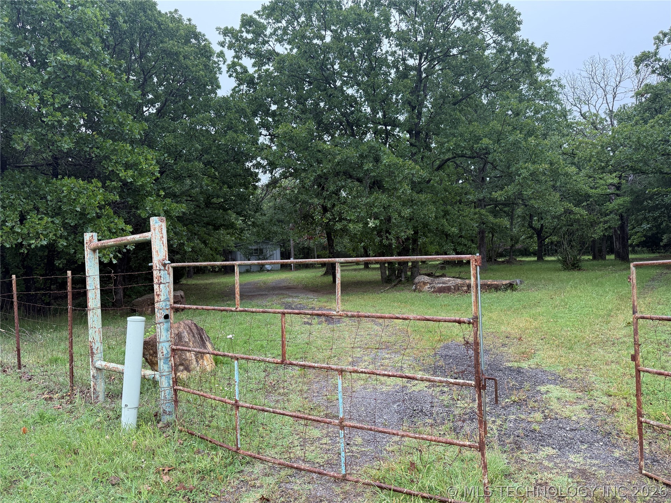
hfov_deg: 71.6
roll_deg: +2.5
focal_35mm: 24
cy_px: 252
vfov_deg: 56.8
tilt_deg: +0.2
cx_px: 336
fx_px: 465
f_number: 1.78
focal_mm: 6.76
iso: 100
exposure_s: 1/602
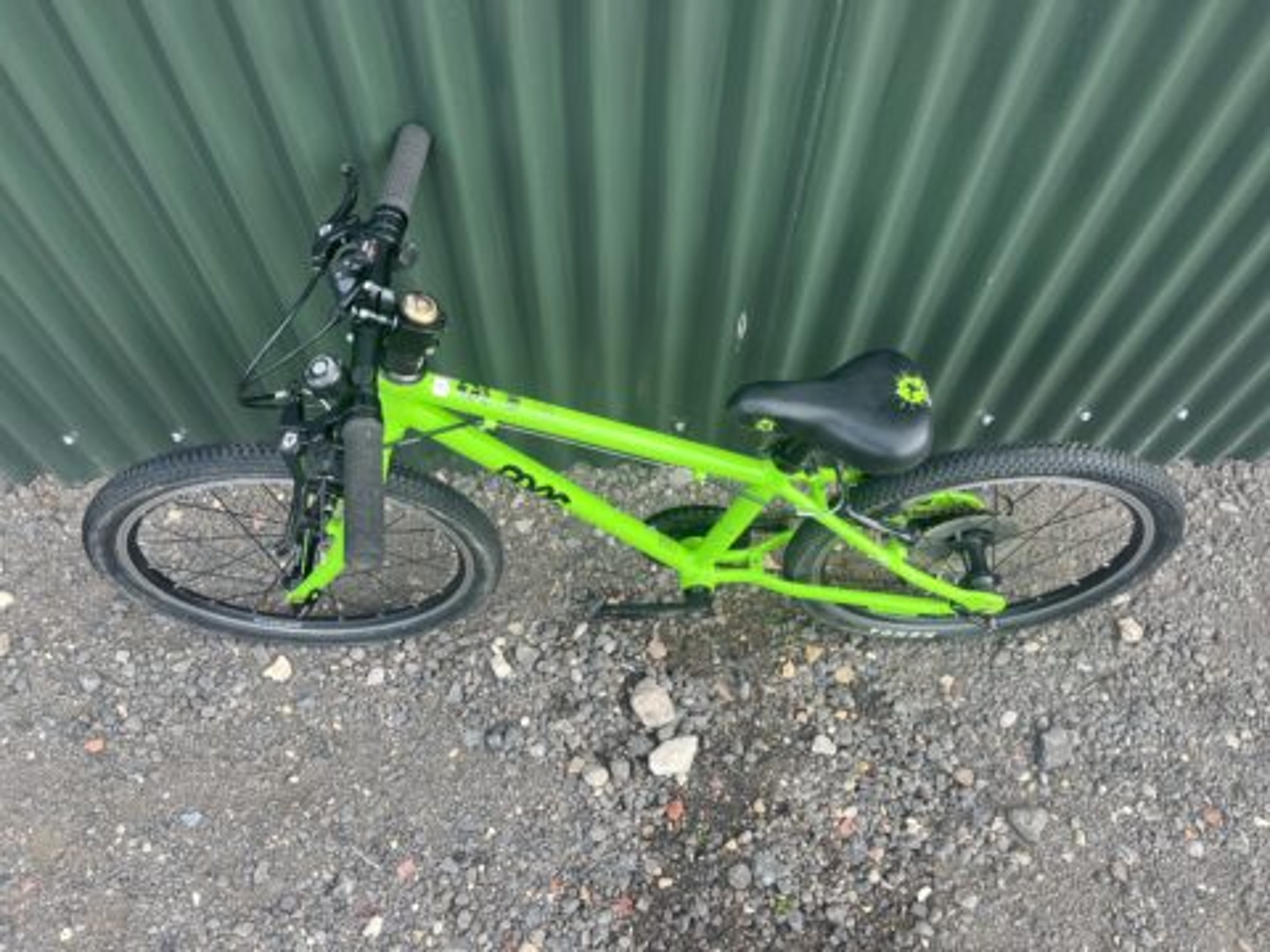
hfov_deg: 67.3
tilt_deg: -58.1
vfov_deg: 53.1
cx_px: 635
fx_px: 954
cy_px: 476
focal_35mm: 26
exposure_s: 1/561
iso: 50
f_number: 1.6
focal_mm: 5.1
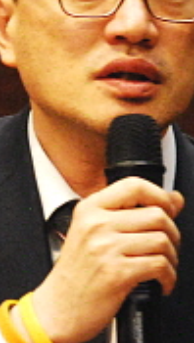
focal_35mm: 566
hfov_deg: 2.2
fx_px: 5154
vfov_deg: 3.8
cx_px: 18
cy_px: 166
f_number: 5.6
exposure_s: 1/60
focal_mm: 90
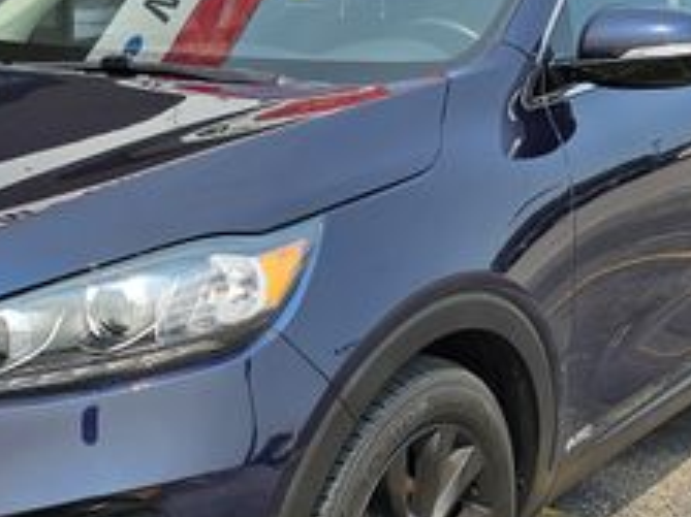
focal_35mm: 66
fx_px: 1317
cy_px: 297
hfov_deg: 28.9
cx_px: 161
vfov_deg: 22.2
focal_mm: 6.3
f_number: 1.7
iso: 12
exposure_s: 1/703
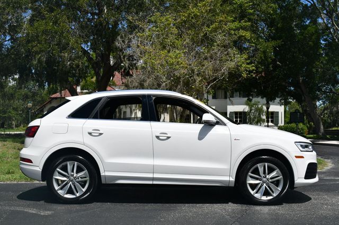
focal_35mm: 45
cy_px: 112
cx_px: 170
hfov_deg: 43.6
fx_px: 424
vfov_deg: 29.8
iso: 100
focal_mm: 30
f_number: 10
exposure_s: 1/400
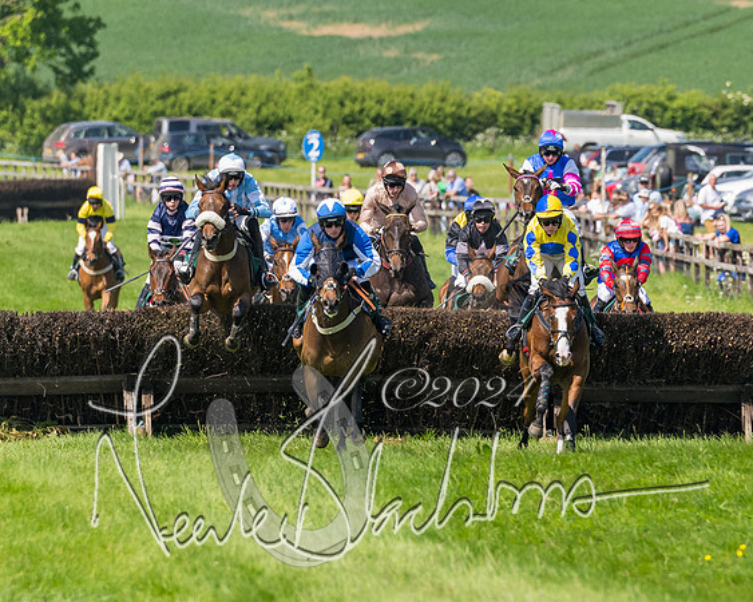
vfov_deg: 2.9
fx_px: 11863
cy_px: 229
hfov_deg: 3.6
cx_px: 467
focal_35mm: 532
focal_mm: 200
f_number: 4
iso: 400
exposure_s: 1/3200
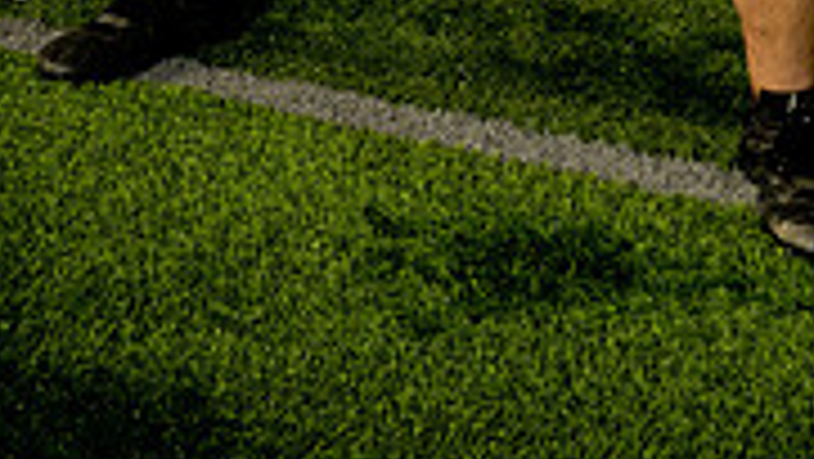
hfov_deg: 19.0
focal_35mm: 112
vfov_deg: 9.9
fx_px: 2418
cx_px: 612
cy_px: -518
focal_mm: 43
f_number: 8
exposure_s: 1/250
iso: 250
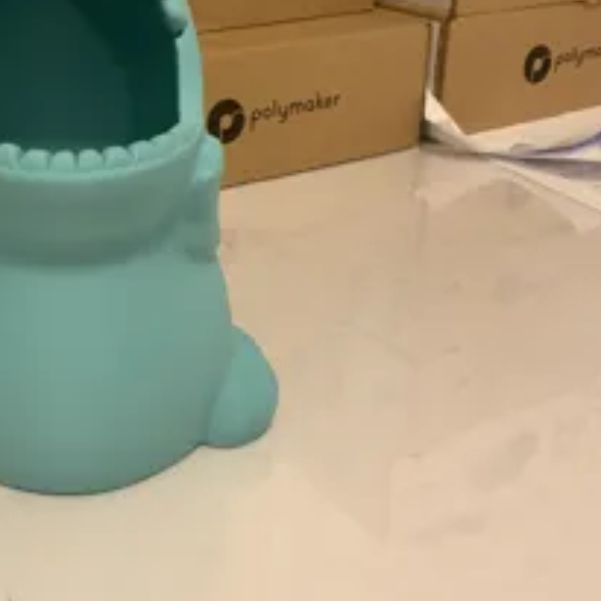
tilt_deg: -20.9
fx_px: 982
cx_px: 150
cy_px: 211
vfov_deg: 33.8
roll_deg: -1.5
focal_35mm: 50
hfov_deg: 33.3
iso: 160
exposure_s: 1/60
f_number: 1.8
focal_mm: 3
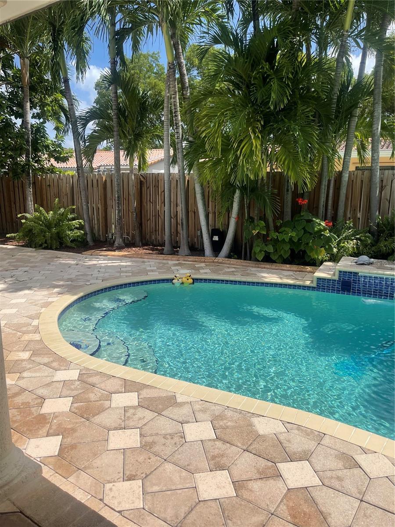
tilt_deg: -10.6
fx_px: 396
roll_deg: +0.0
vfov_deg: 67.3
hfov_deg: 53.1
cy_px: 264
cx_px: 198
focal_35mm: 26
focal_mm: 5.1
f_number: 1.6
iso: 32
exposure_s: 1/3663
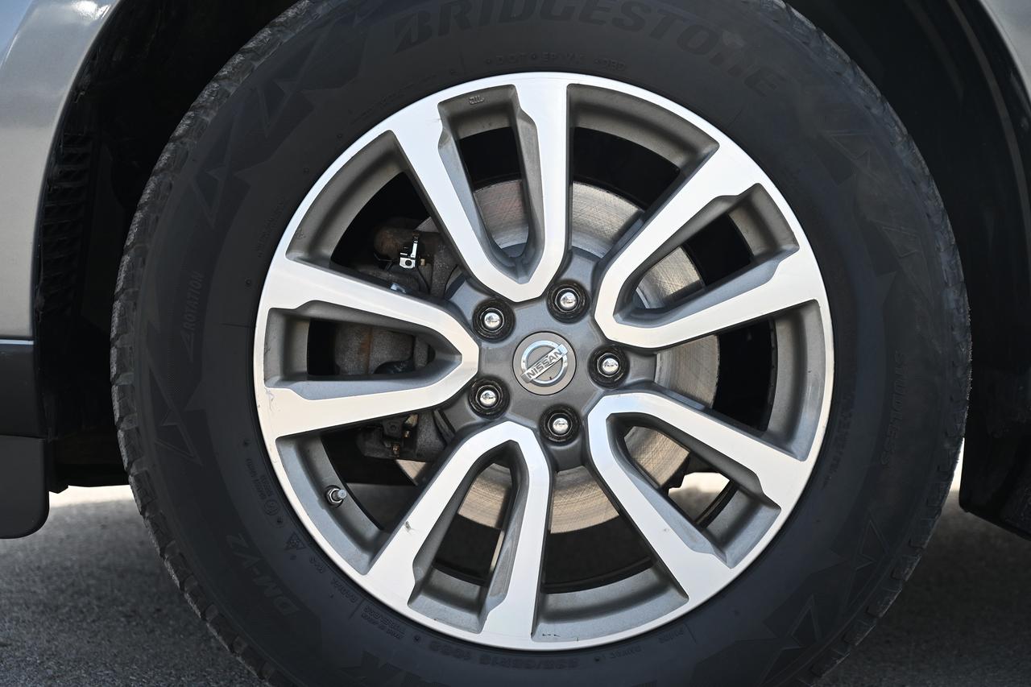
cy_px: 344
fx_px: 2004
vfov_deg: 19.5
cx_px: 516
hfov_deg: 28.8
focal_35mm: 70
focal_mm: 70
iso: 200
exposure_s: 1/250
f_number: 5.6
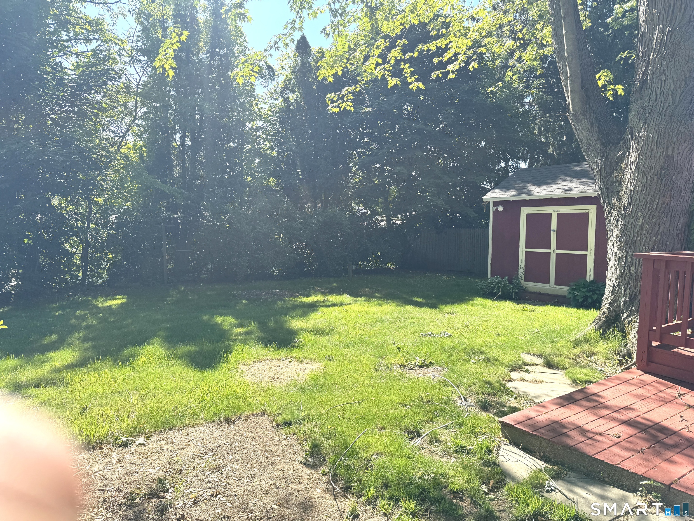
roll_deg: -0.9
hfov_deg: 71.6
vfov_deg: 56.8
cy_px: 260
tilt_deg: -4.2
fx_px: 481
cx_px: 347
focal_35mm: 24
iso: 80
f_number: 1.78
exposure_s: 1/1395
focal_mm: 6.76
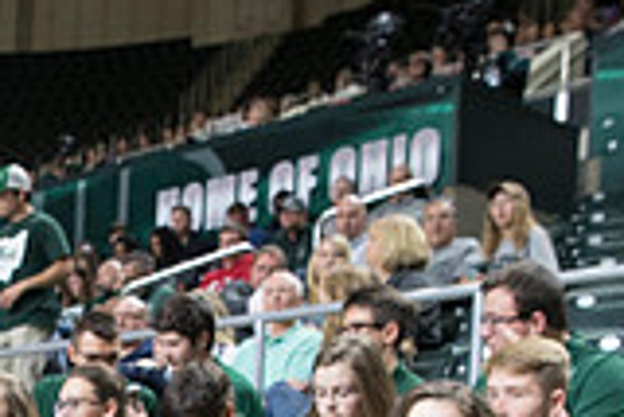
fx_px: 1509
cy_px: 711
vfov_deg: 14.2
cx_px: -31
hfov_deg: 22.3
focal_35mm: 87
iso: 2000
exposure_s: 1/125
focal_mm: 24
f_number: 3.5
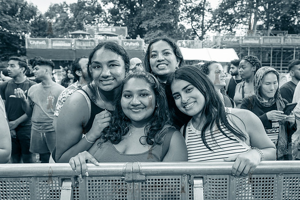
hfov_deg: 63.0
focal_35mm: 29
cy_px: 103
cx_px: 173
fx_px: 243
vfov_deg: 44.7
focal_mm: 24
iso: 1000
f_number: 3.5
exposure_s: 1/320
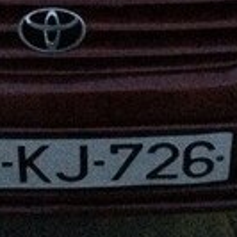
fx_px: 984
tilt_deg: -31.0
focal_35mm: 127
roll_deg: +2.6
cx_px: 128
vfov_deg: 13.2
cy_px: -92
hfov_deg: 13.7
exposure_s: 1/17
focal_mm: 4.15
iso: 2000
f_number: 2.2
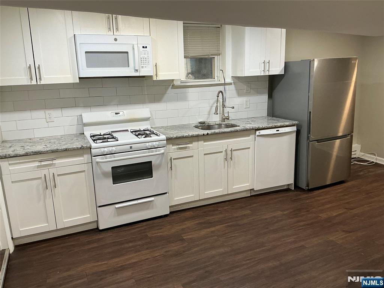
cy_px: 144
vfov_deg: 49.7
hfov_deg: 63.4
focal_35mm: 28
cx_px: 192
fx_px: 311
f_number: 1.8
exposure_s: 1/60
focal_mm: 3
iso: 100
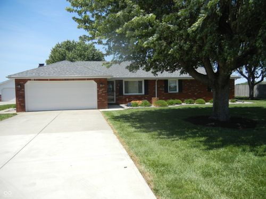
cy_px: 100
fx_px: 231
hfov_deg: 60.0
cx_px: 133
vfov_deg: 46.8
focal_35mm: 30
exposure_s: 1/389
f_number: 7
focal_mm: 5.4
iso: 160
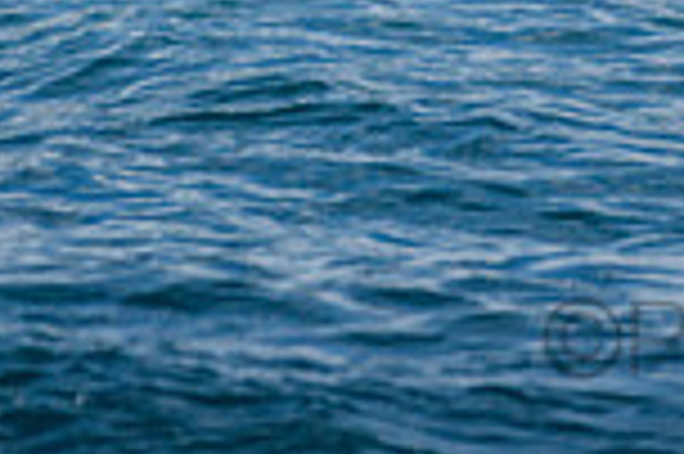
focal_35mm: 2346
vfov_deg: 0.6
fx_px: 44525
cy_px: -585
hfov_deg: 0.9
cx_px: 1170
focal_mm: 500
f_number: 5.6
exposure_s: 1/2000
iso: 400
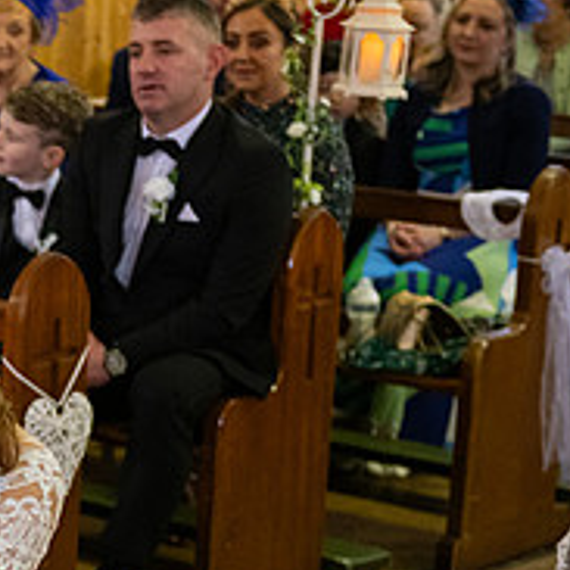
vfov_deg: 11.7
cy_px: 472
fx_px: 2757
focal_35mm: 148
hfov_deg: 11.3
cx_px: -324
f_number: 3.5
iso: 1250
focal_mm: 55
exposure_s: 1/160
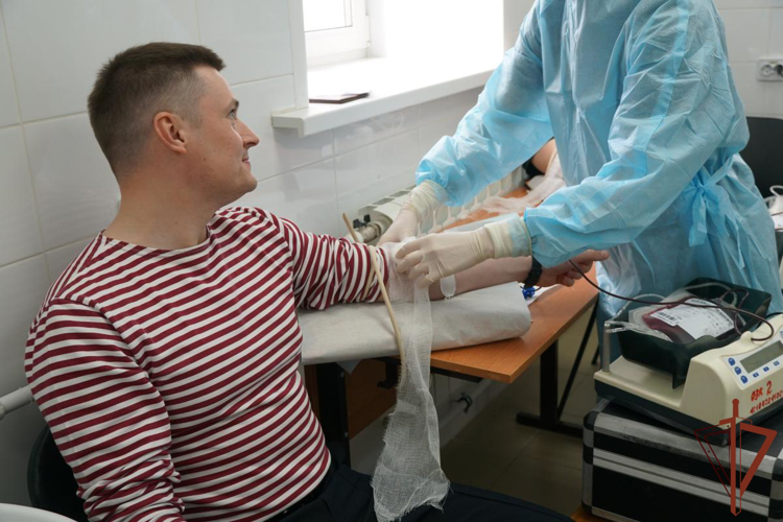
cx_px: 392
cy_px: 261
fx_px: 913
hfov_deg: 46.4
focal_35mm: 42
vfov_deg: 31.9
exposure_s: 1/160
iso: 500
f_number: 4.5
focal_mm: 28
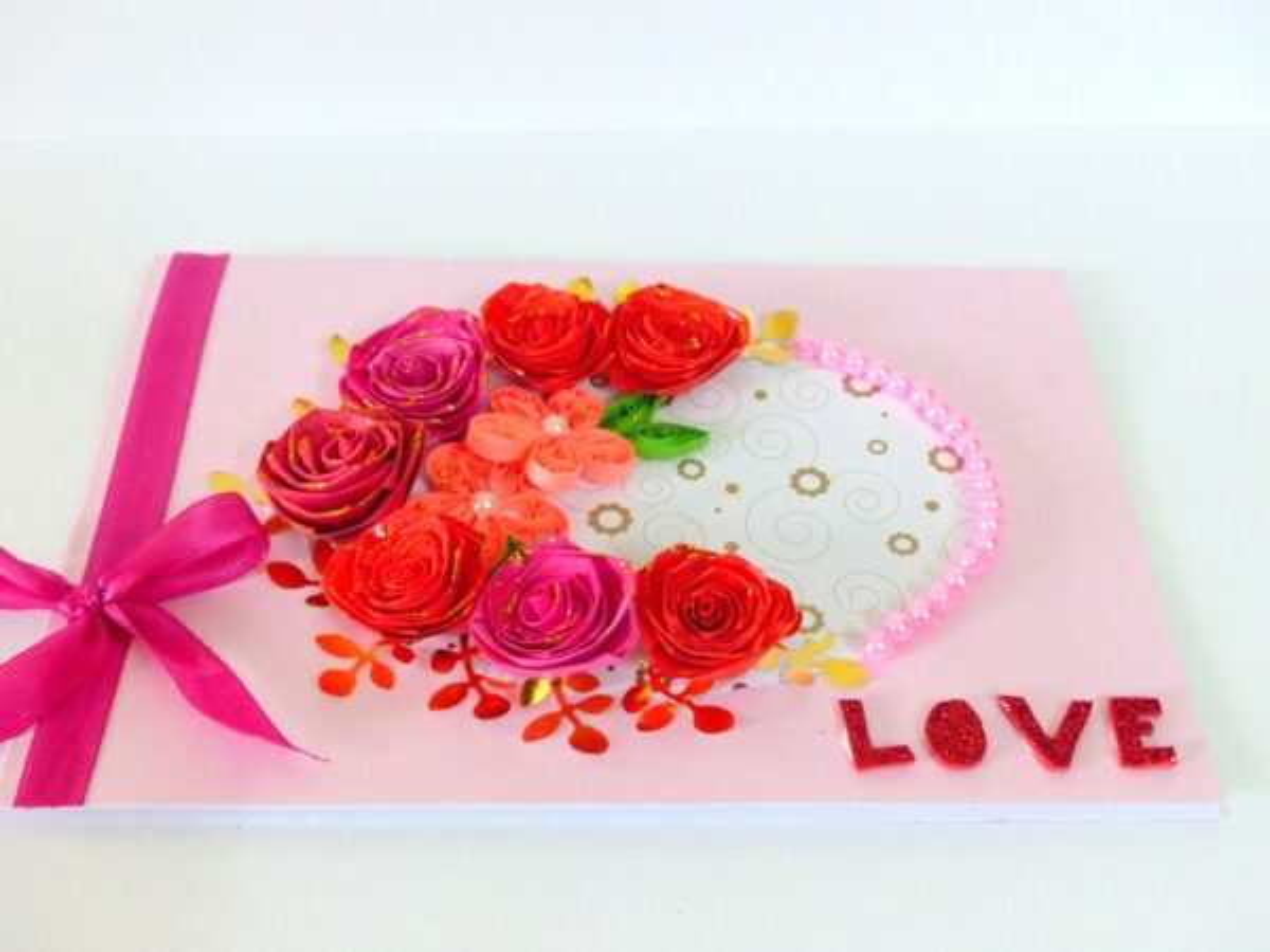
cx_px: 635
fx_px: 1614
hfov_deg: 42.9
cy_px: 476
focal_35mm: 44
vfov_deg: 32.9
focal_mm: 7.8
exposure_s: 1/30
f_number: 2.8
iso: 400
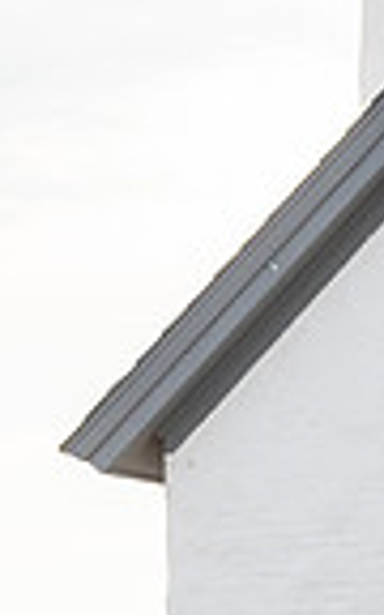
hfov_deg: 6.6
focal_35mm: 198
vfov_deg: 10.5
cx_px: 418
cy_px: 653
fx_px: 3315
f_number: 10
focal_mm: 62
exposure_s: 1/250
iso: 400
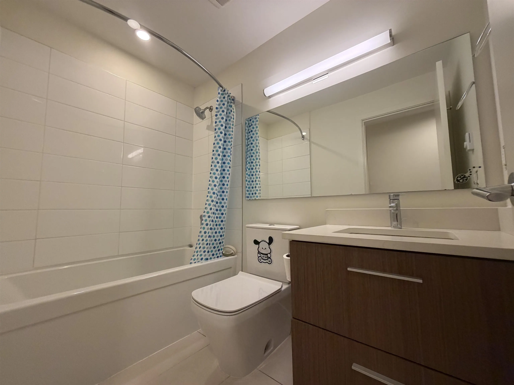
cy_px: 192
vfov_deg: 85.7
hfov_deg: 102.1
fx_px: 208
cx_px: 257
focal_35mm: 14
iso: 320
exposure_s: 1/120
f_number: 2.2
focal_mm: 2.22
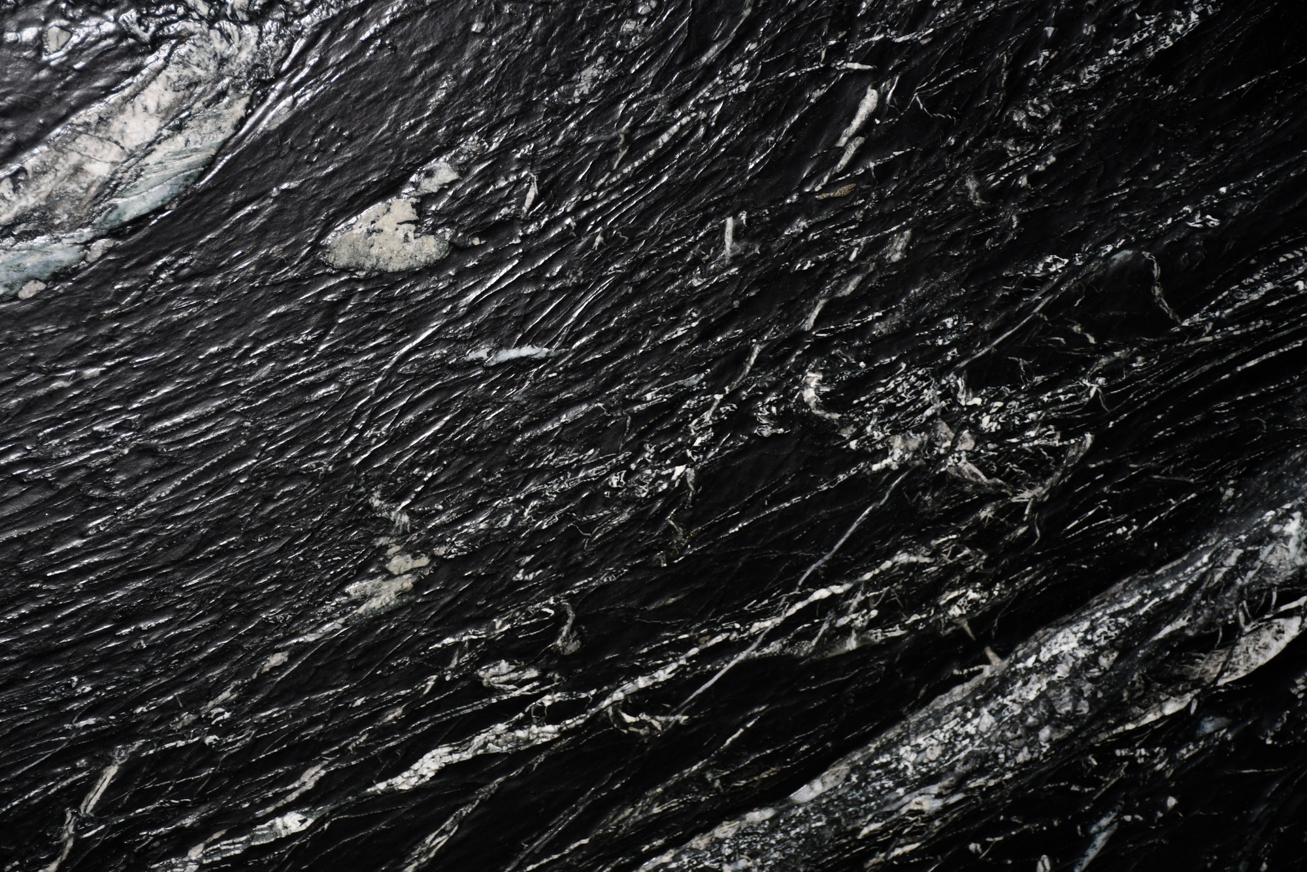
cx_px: 654
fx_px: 2832
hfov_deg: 26.0
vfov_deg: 17.5
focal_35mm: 78
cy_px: 436
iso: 320
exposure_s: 1/60
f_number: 4.8
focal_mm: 52
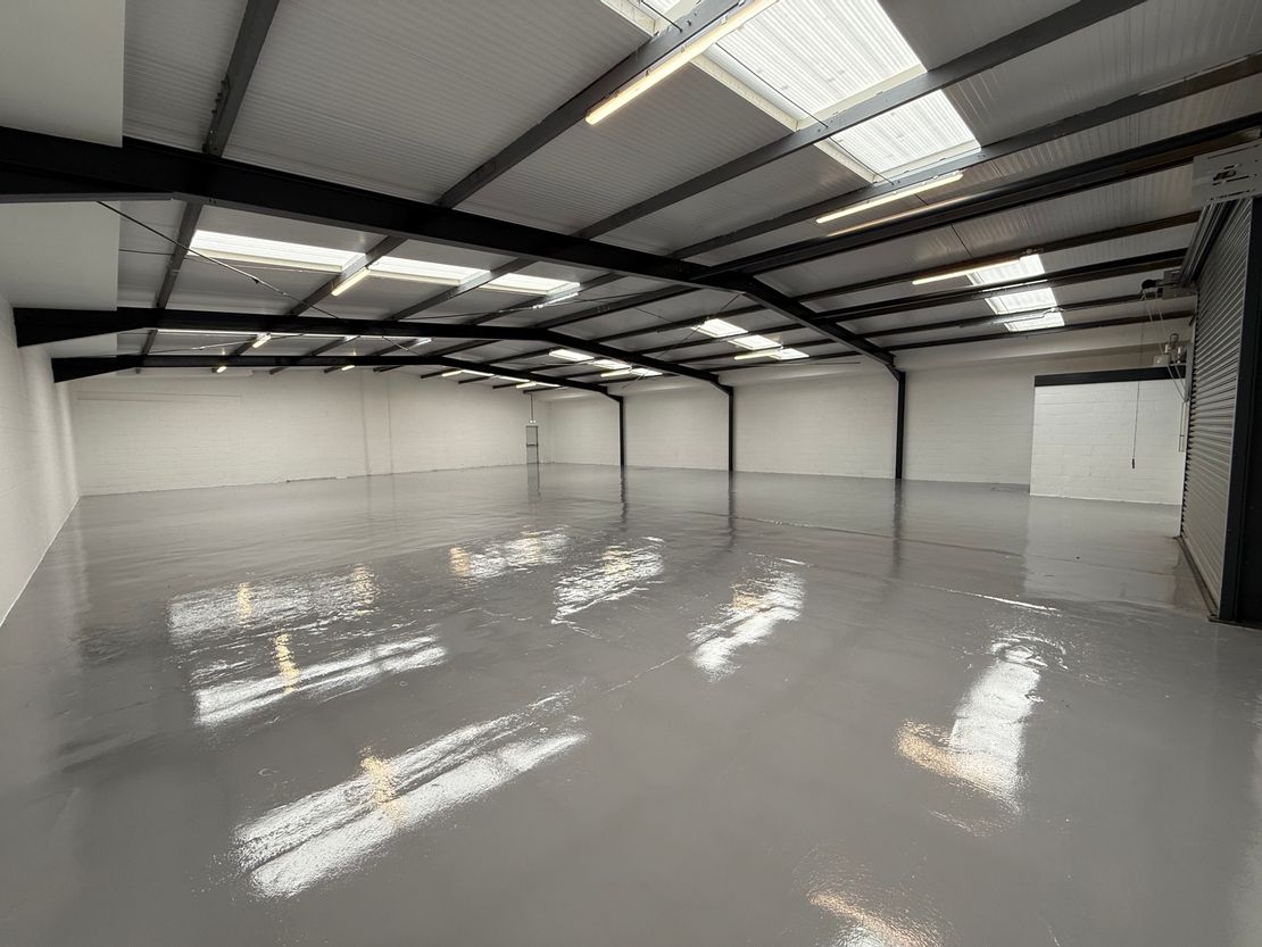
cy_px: 474
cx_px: 631
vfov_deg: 85.7
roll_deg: +0.9
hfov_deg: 102.1
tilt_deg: -4.7
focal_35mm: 14
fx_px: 511
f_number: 2.2
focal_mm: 2.22
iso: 64
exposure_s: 1/216
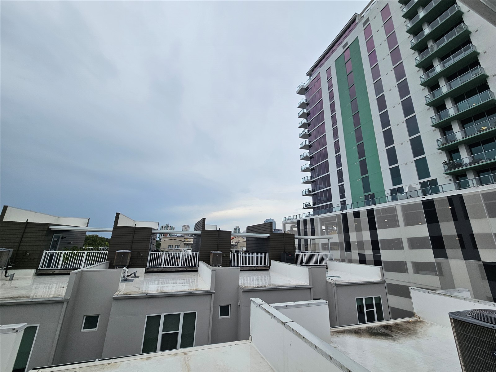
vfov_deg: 89.9
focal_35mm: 13
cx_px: 248
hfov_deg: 106.2
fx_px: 186
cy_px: 186
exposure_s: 1/1606
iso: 50
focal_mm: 2.2
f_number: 2.2
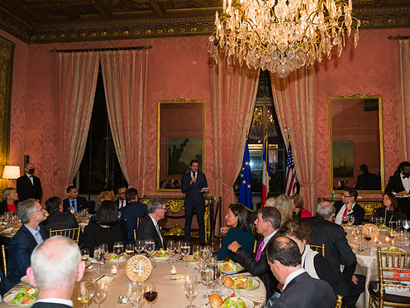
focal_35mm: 27
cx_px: 212
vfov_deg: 51.3
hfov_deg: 65.3
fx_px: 320
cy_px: 149
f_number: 4
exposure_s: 1/125
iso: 1000
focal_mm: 24
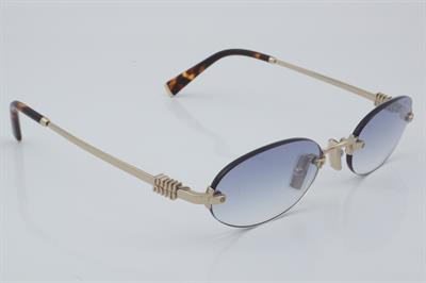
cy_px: 142
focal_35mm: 75
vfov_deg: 18.2
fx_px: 887
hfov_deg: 27.0
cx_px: 213
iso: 100
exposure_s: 1/4
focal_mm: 50
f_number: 32
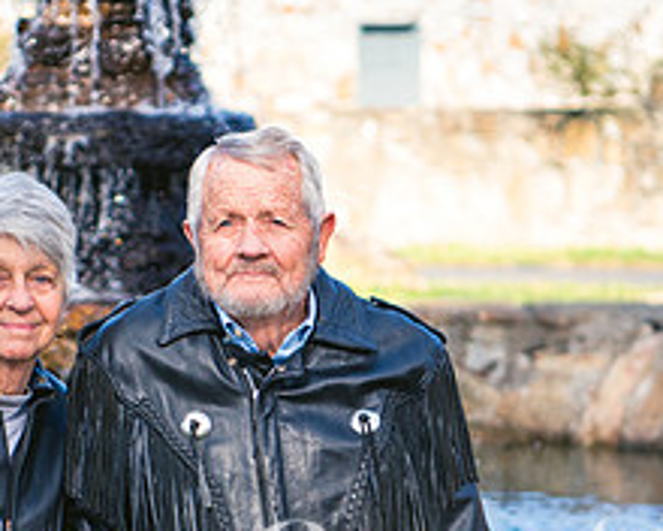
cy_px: 364
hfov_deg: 11.1
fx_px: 3395
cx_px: 238
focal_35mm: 173
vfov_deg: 8.9
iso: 720
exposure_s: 1/2500
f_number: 3.2
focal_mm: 70
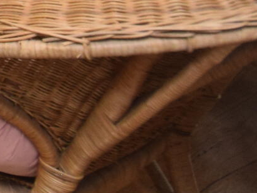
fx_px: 935
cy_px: -324
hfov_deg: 9.6
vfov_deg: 9.8
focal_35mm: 126
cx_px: -619
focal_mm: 12
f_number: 5.6
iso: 800
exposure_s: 1/125
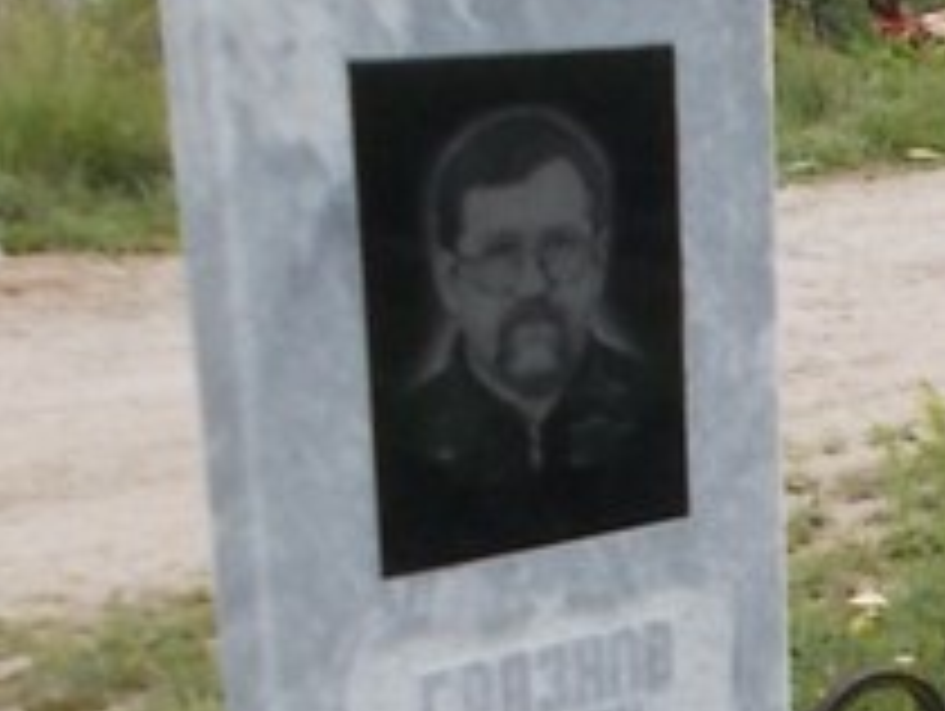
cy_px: 621
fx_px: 2706
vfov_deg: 14.8
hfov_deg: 18.5
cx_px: 1220
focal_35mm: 99
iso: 80
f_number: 8
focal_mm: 4.6
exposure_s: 1/125
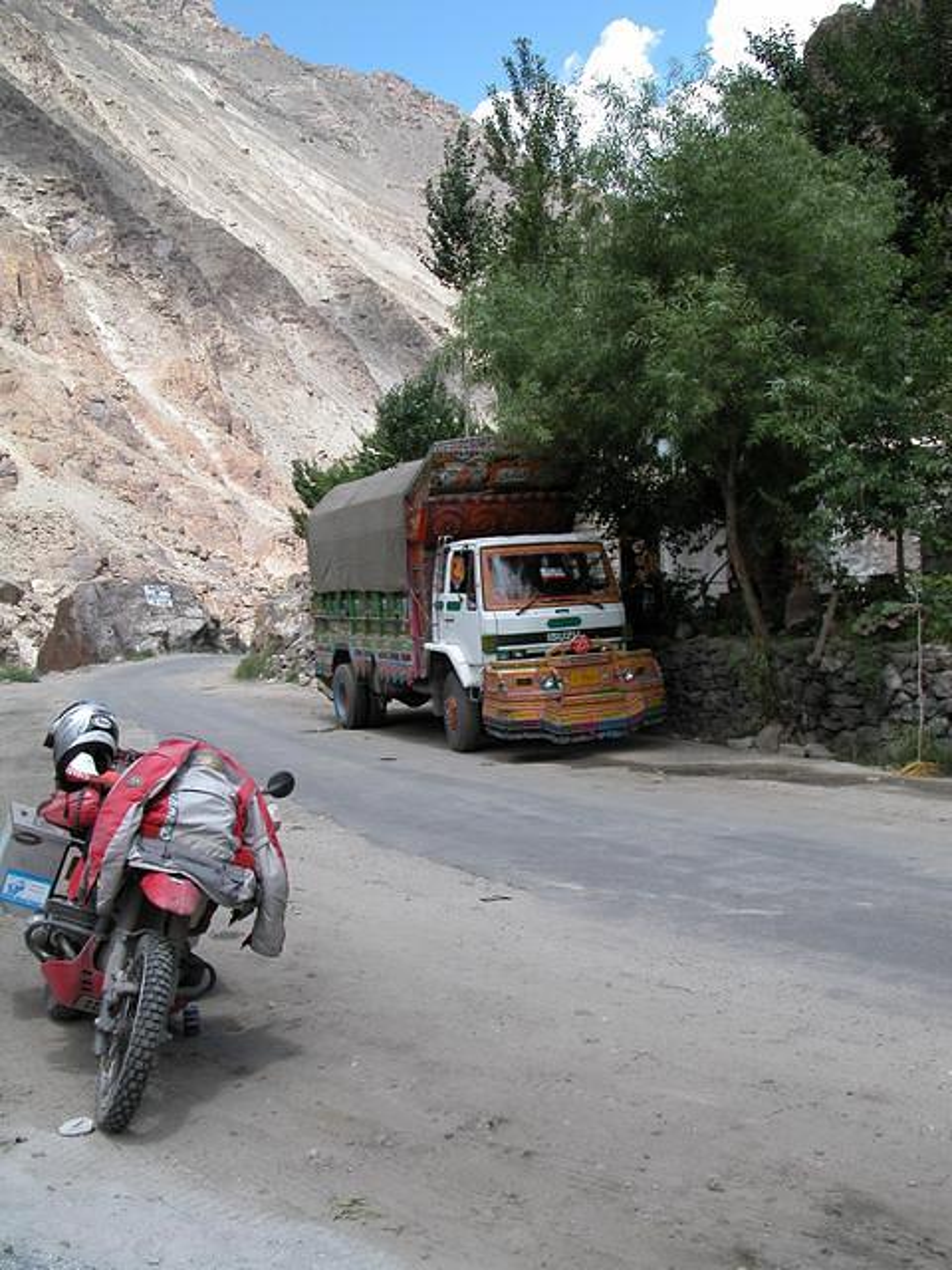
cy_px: 635
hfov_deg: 40.7
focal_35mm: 35
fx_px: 1283
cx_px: 476
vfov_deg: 52.6
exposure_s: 1/264
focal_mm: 8.9
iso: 100
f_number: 5.6
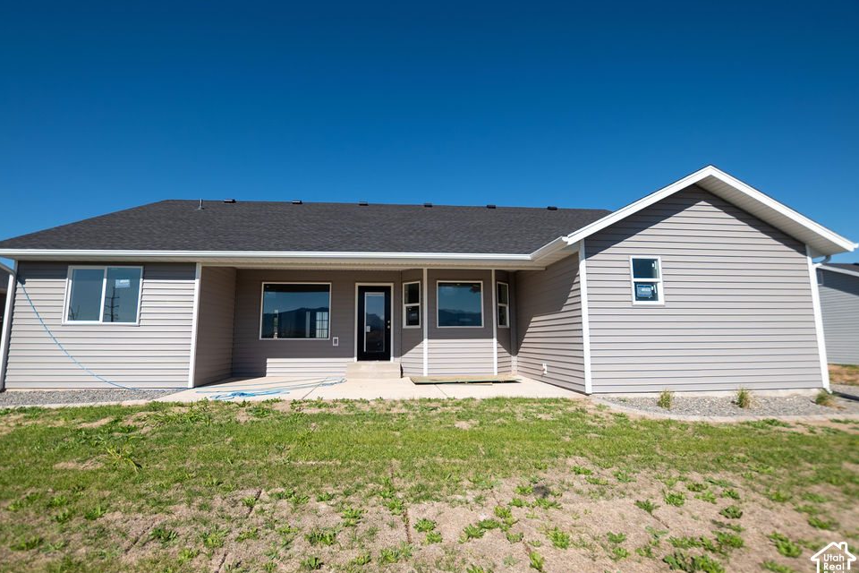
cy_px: 289
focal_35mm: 16
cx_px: 412
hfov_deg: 96.7
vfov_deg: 73.7
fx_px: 382
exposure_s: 1/1600
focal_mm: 10
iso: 100
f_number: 4
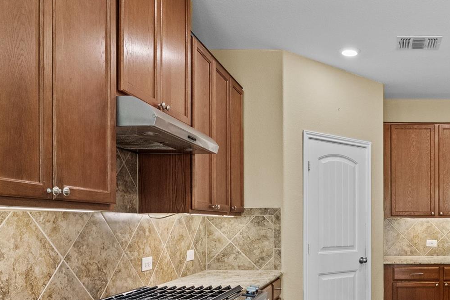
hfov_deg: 50.7
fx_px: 433
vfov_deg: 37.6
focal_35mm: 35
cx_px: 375
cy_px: 210
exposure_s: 1/13
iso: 2000
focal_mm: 16.8
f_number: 8
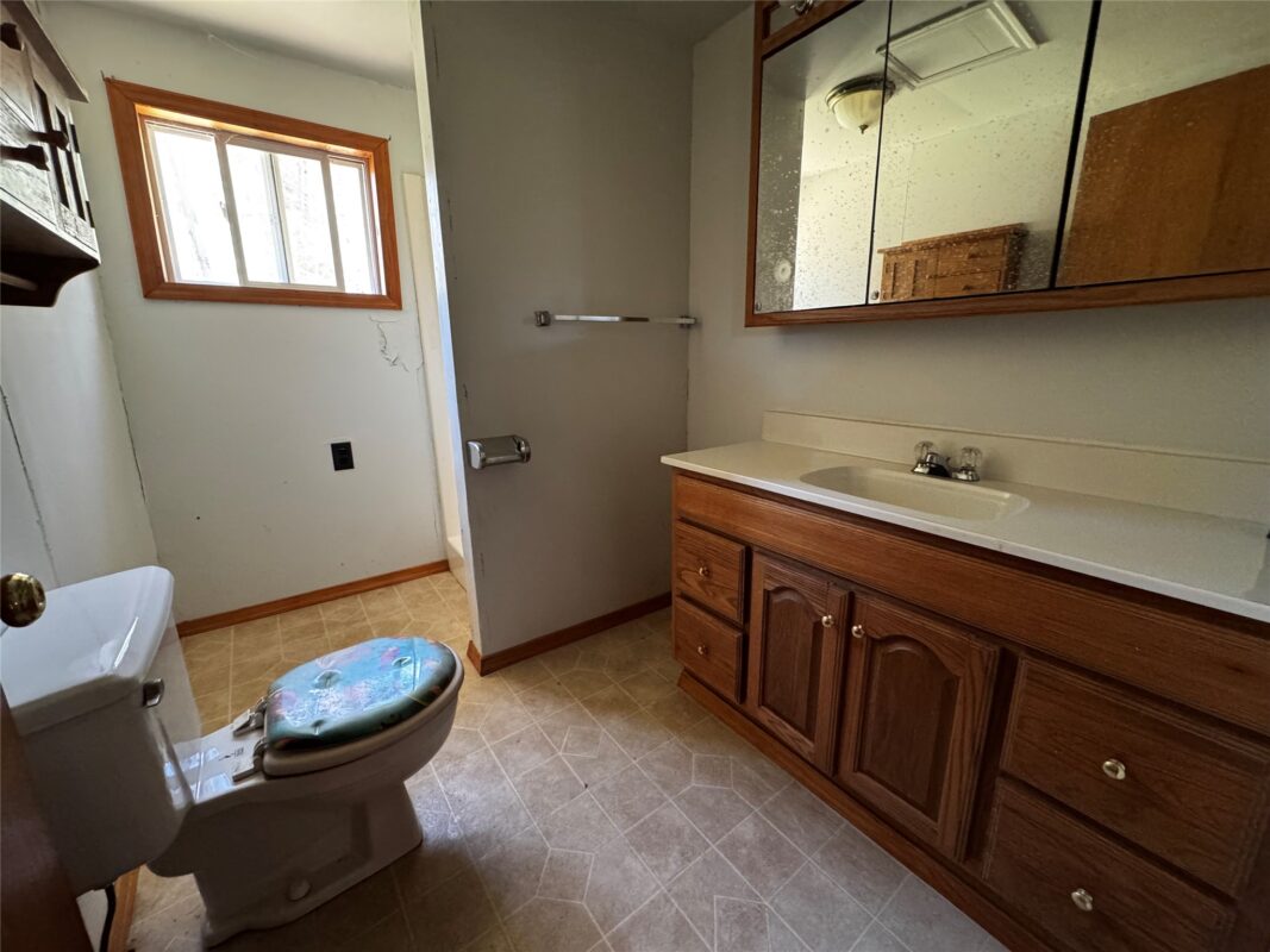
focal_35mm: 14
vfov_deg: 85.7
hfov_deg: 102.1
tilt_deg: -14.5
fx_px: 514
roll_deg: +0.8
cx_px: 635
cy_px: 476
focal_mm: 2.22
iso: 800
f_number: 2.2
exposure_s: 1/60
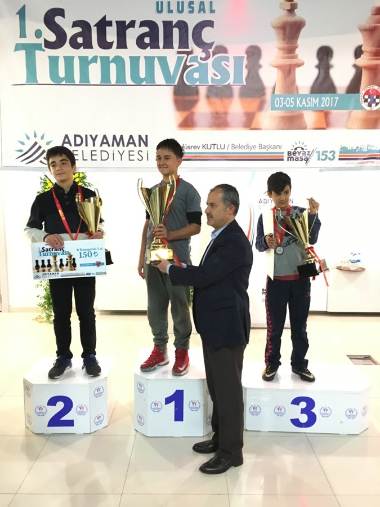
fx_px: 424
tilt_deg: -7.8
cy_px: 254
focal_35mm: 29
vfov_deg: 61.7
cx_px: 190
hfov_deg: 48.2
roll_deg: -0.9
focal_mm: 4.15
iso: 500
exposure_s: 1/17
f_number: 2.2
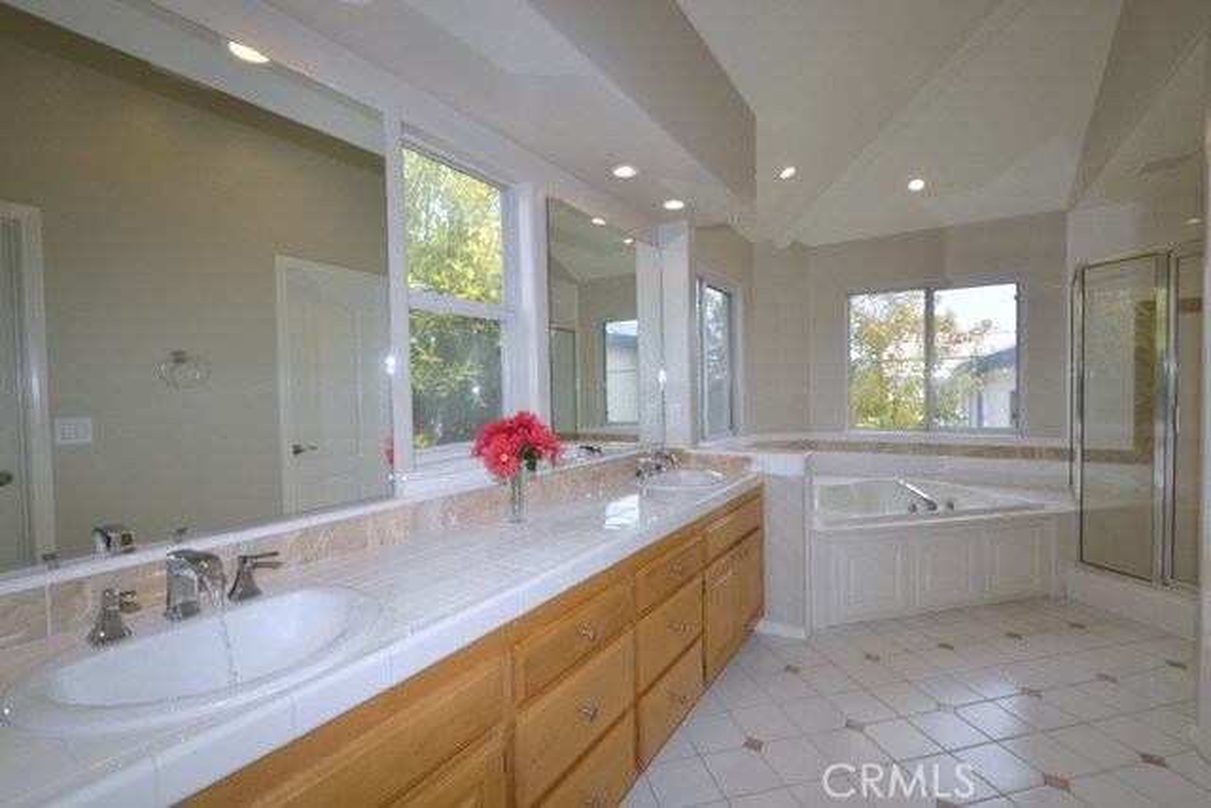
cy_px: 404
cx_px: 606
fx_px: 505
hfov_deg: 100.4
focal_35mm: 15
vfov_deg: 77.4
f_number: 5.6
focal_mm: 10
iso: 160
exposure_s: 1/125
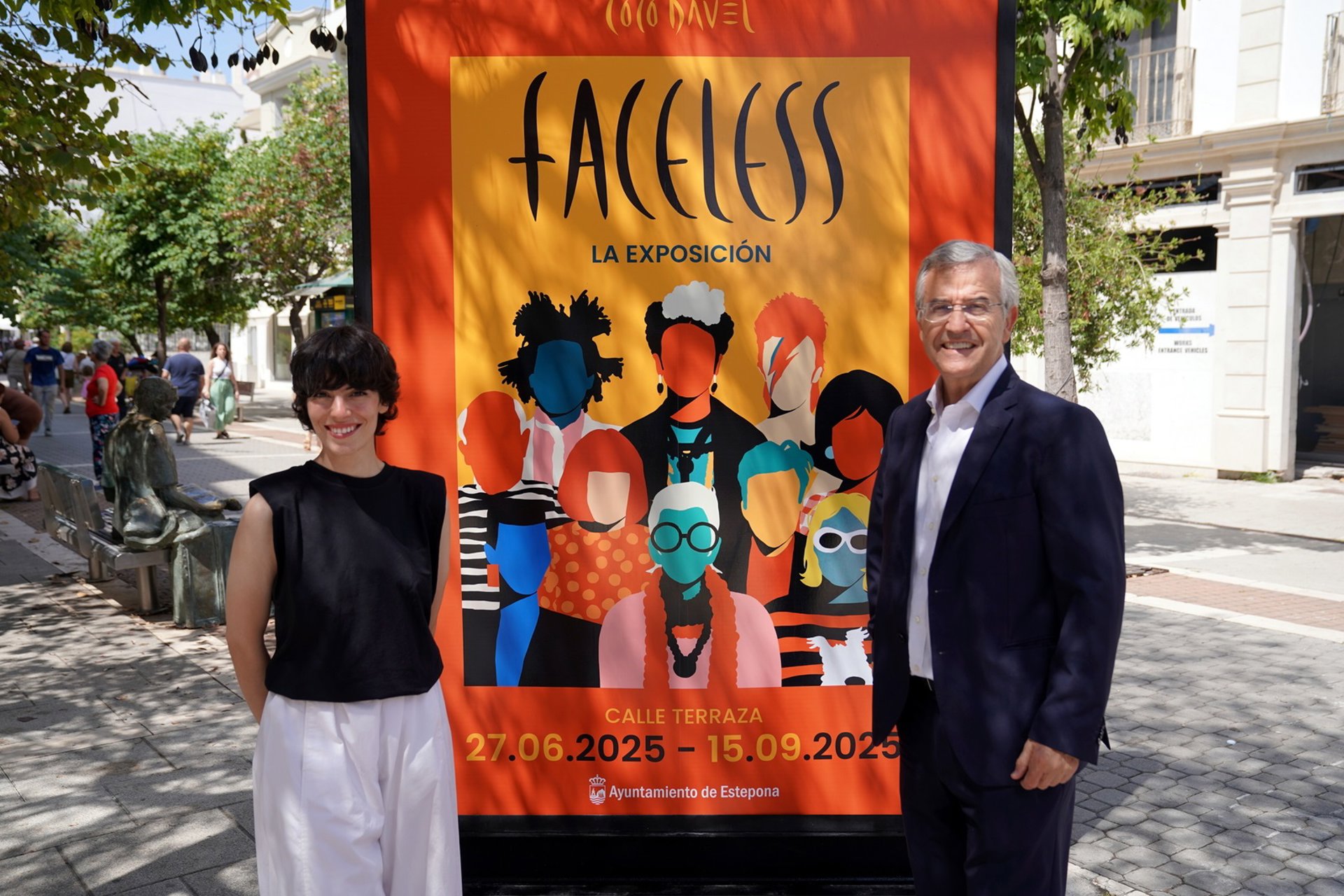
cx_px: 672
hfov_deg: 55.8
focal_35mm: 34
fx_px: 1269
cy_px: 448
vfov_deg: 38.9
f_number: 4
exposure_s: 1/640
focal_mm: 34
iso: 100
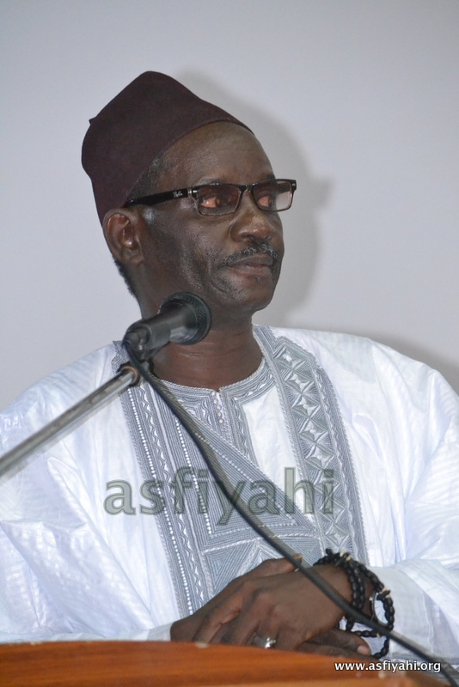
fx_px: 4729
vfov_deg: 8.3
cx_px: 230
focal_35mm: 248
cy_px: 344
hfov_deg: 5.6
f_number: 5.6
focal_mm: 165
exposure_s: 1/125
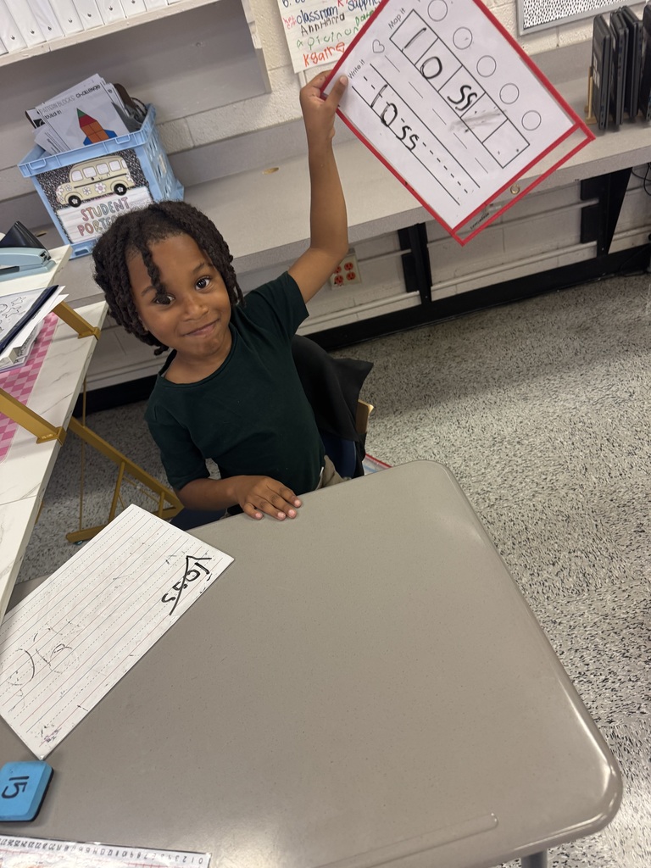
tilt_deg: -38.0
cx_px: 326
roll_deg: +18.6
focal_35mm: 24
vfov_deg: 71.6
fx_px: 602
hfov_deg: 56.8
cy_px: 434
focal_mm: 6.76
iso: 200
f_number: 1.78
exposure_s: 1/120
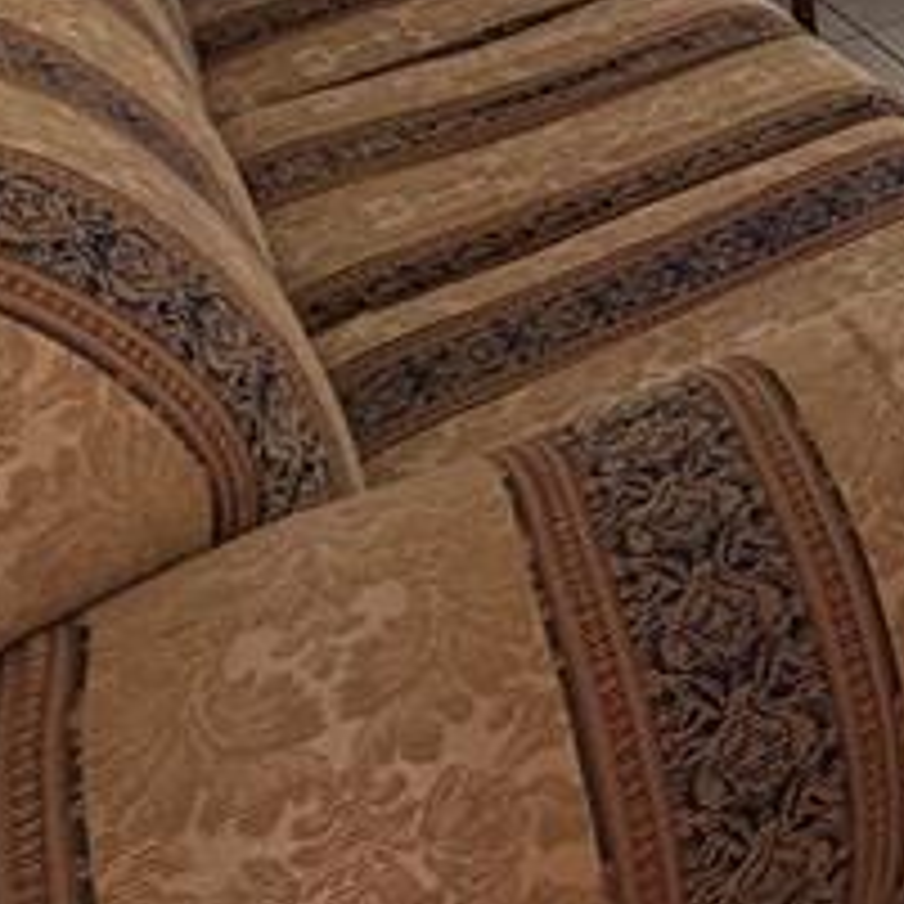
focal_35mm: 63
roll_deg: +1.7
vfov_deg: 20.4
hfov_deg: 20.0
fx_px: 1861
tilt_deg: -2.8
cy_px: -675
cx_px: 1624
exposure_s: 1/121
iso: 80
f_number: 2.2
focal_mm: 2.22
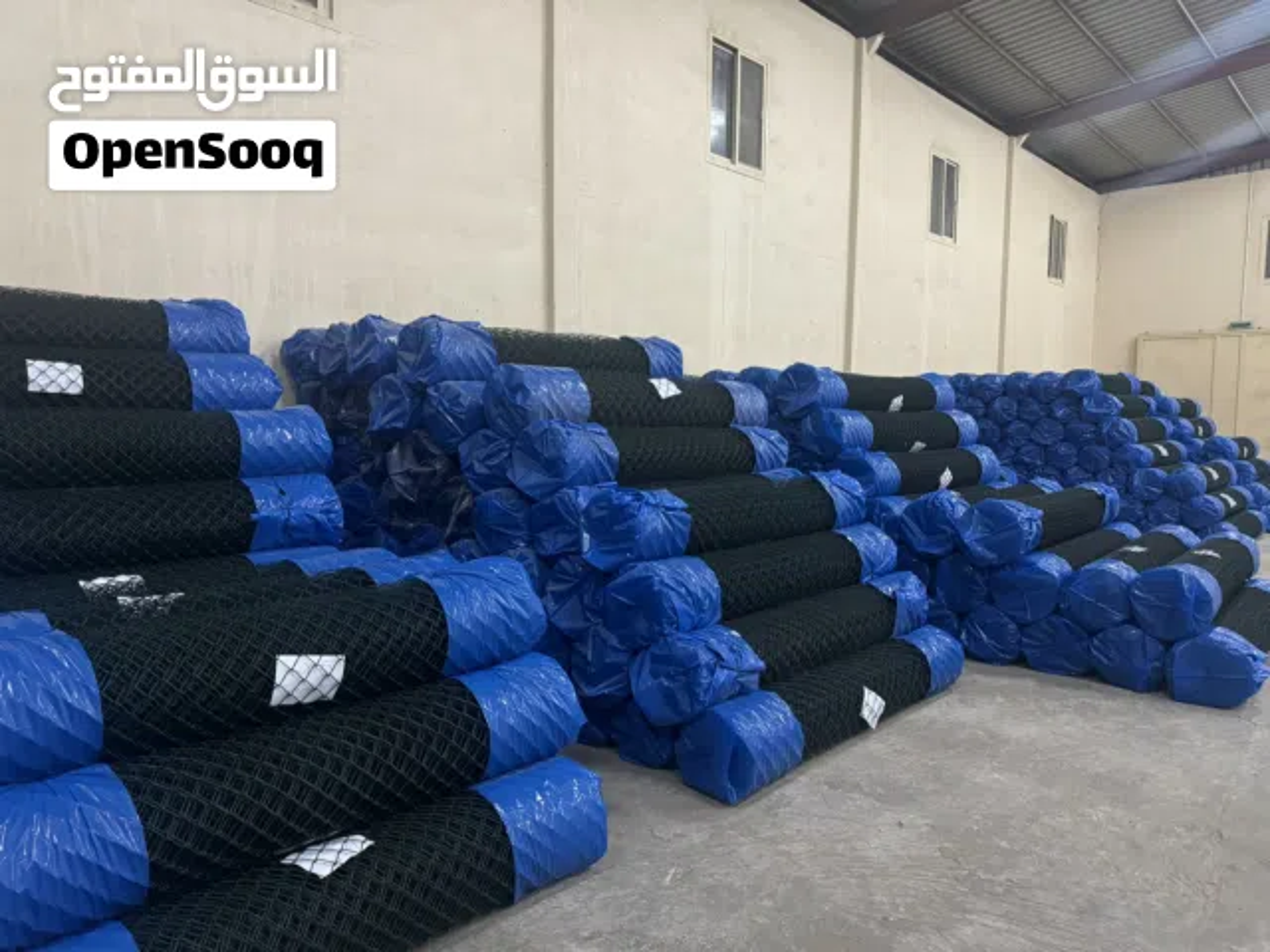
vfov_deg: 56.8
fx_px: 881
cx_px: 635
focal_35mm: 24
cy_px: 476
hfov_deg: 71.6
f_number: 1.78
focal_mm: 6.76
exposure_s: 1/50
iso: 800
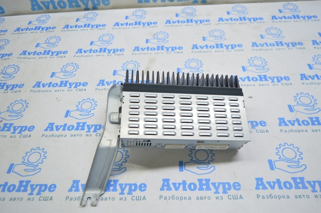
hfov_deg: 62.0
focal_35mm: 30
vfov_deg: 43.5
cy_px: 106
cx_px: 160
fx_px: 267
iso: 400
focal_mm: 20
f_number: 3.5
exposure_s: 1/50
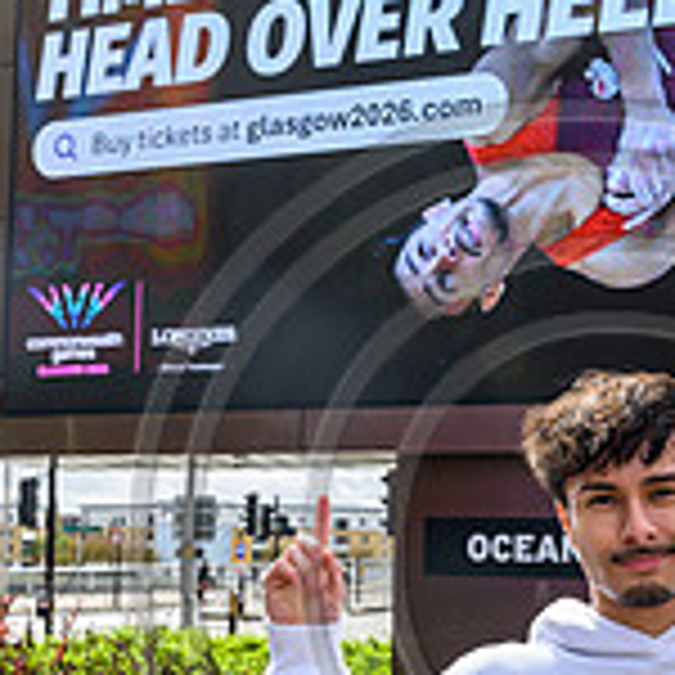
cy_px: 549
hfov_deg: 27.4
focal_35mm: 61
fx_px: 1346
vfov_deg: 27.5
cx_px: 580
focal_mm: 24
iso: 500
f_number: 6.3
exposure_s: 1/1000
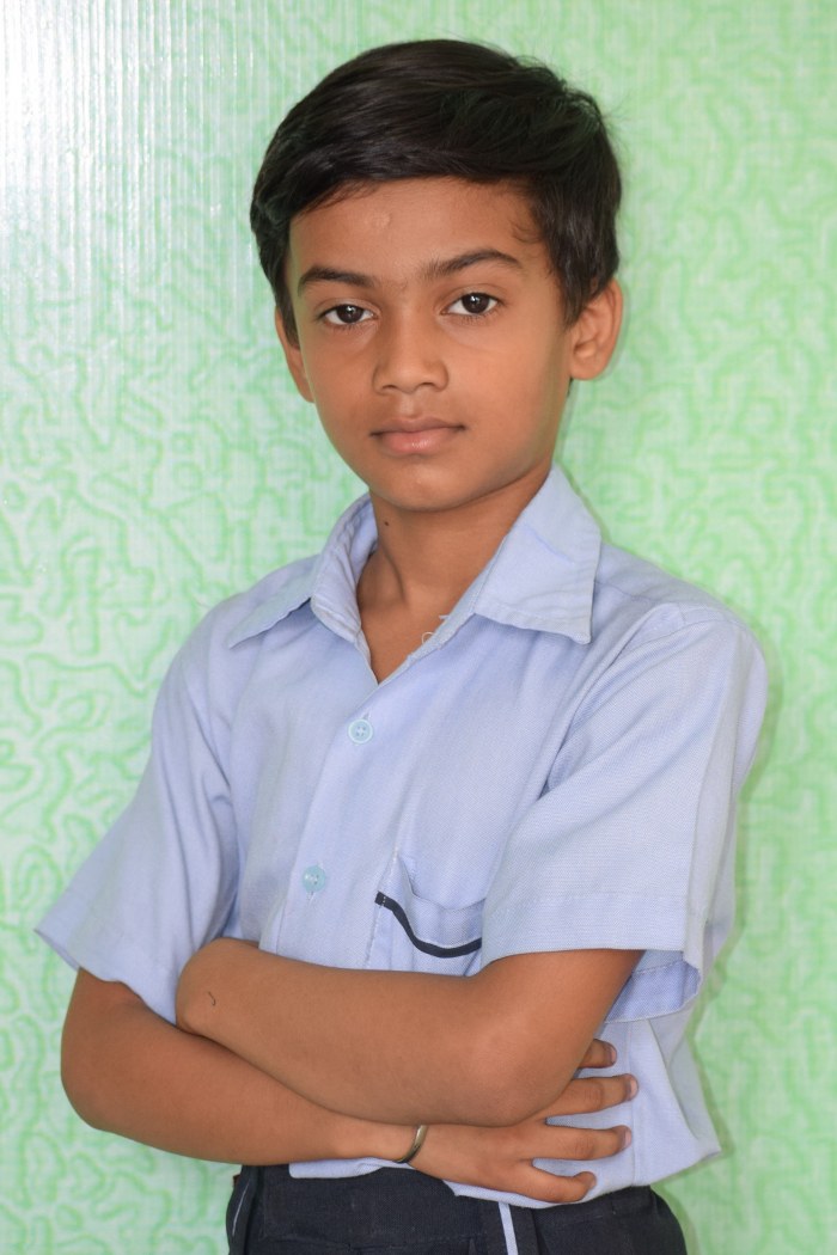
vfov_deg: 16.7
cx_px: 418
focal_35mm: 123
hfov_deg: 11.1
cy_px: 628
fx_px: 4289
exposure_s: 1/60
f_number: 4.8
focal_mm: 82
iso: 640
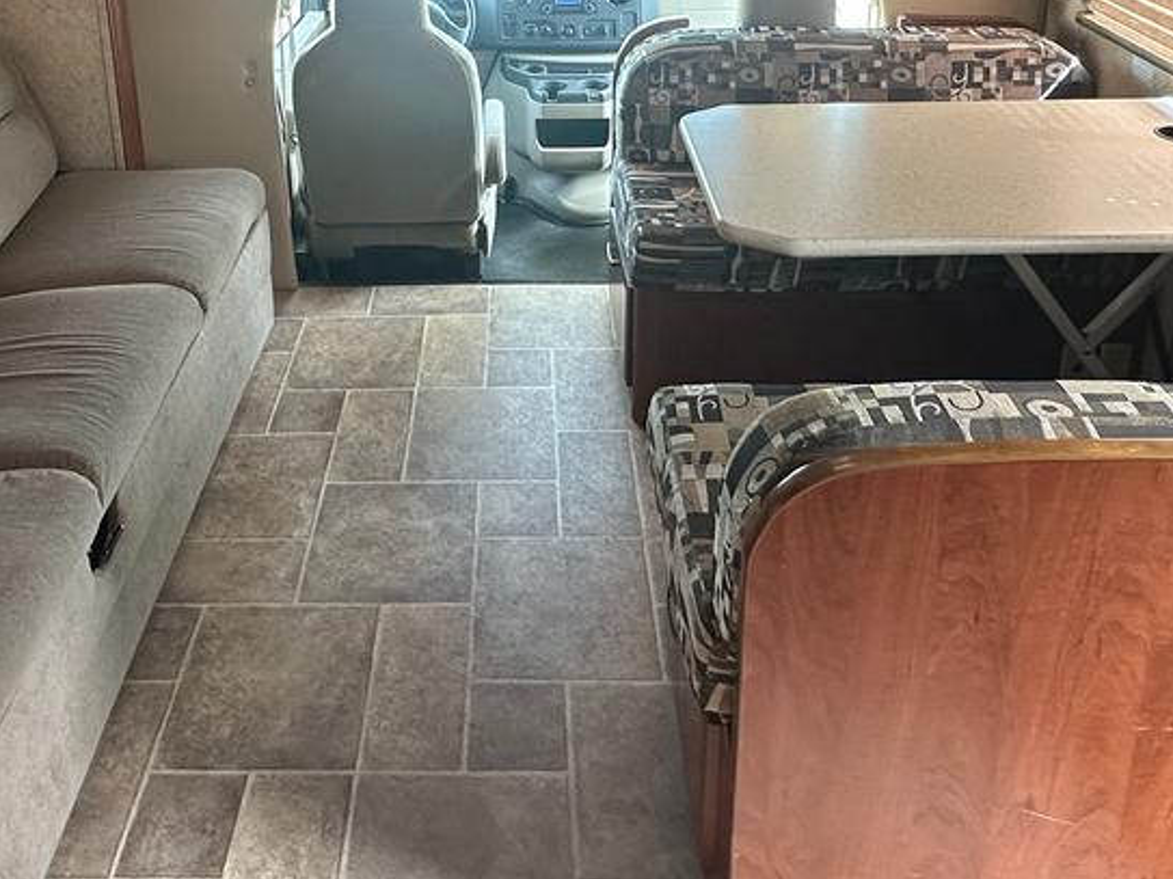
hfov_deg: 55.0
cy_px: 15
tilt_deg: -14.3
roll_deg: +1.2
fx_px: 1118
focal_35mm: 33
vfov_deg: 38.5
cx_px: 482
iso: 200
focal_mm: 2.22
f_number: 2.2
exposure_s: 1/99
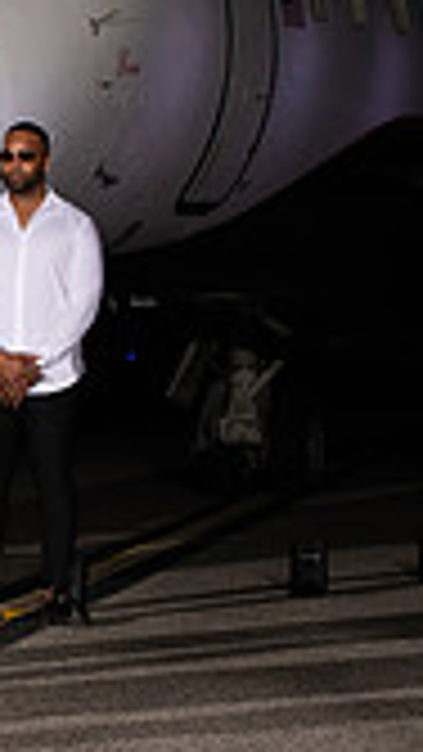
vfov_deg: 8.5
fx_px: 5062
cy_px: 329
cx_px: -598
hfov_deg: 4.7
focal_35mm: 254
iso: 1000
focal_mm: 70
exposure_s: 1/200
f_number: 6.3
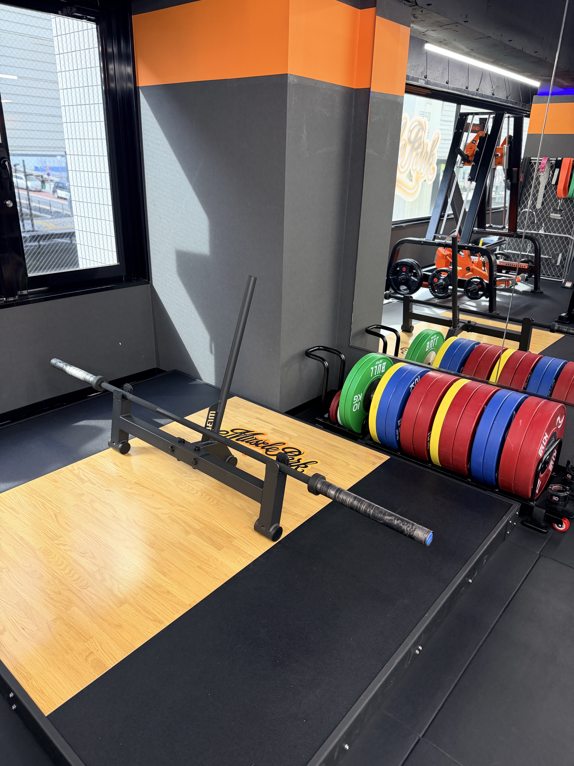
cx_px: 287
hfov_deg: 56.8
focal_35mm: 24
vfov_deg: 71.6
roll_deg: -1.6
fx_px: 531
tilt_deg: -22.6
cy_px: 383
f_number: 1.78
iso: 200
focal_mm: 6.76
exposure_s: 1/114
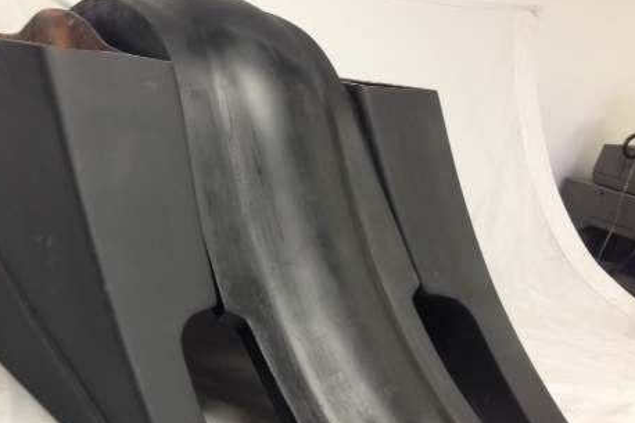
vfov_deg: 27.9
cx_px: 207
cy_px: 283
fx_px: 846
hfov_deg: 40.6
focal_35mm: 48
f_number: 2.4
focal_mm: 4.13
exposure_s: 1/20
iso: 80
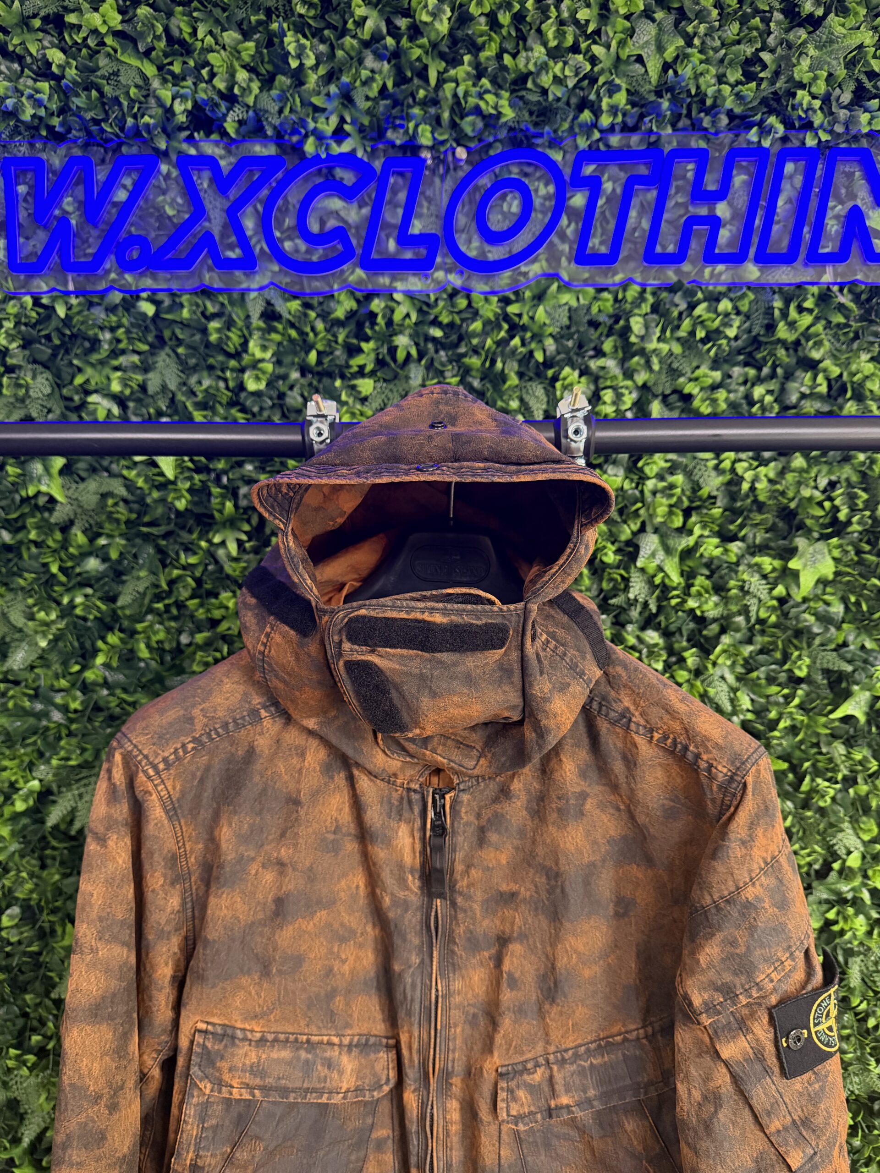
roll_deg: -0.2
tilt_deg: -2.6
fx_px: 813
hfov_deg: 56.8
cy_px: 586
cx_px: 440
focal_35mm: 24
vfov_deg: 71.6
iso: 640
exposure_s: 1/51
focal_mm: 6.76
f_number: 1.78
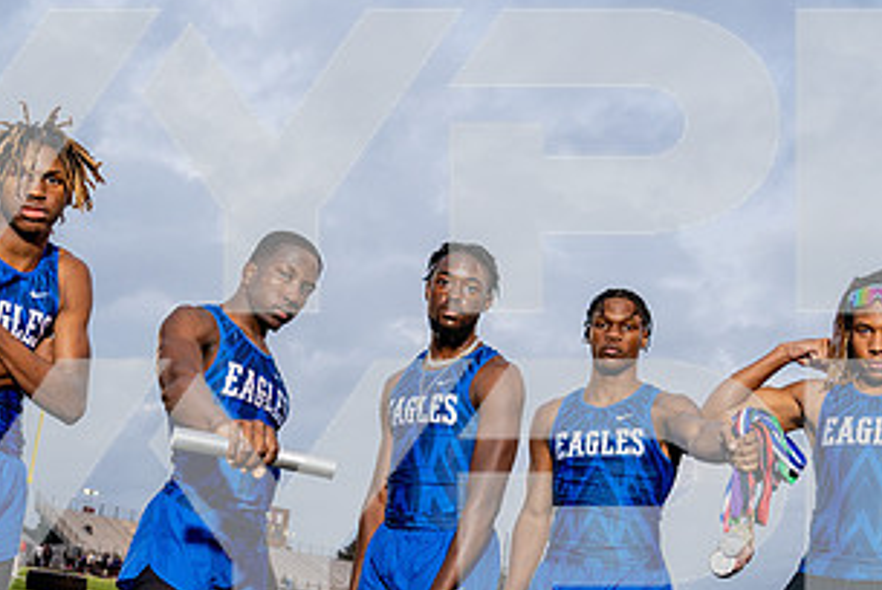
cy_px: 513
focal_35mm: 38
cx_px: 402
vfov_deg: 33.5
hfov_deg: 50.6
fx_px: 932
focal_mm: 20
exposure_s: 1/200
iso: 500
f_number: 4
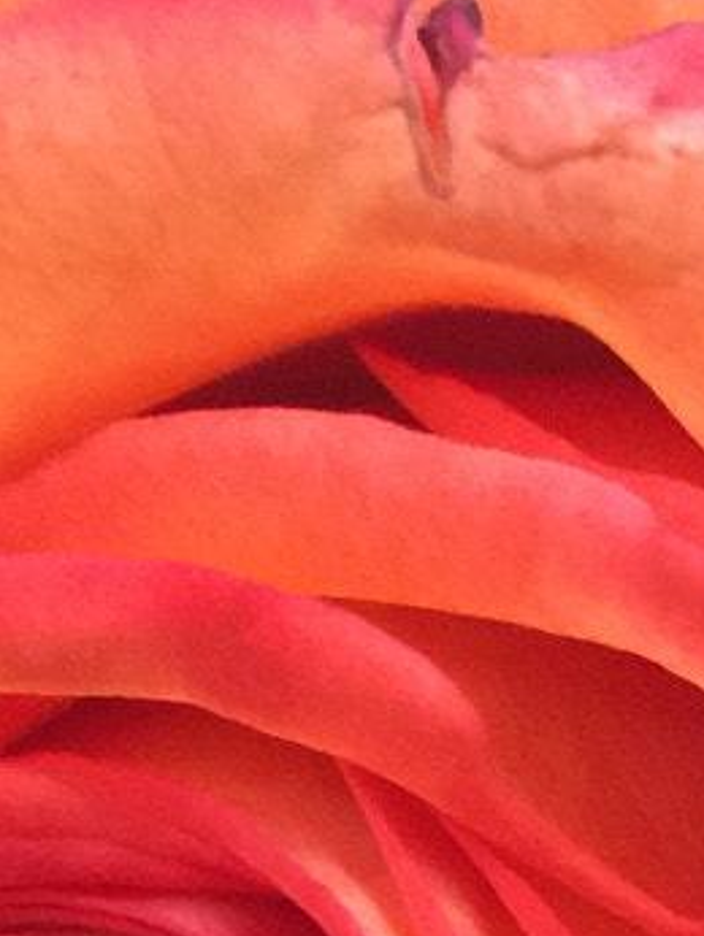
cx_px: 496
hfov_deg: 11.1
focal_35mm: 134
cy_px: 1382
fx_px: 3629
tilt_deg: -41.9
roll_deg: -4.3
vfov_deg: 13.9
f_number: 2.2
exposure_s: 1/10
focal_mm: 4.15
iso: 125
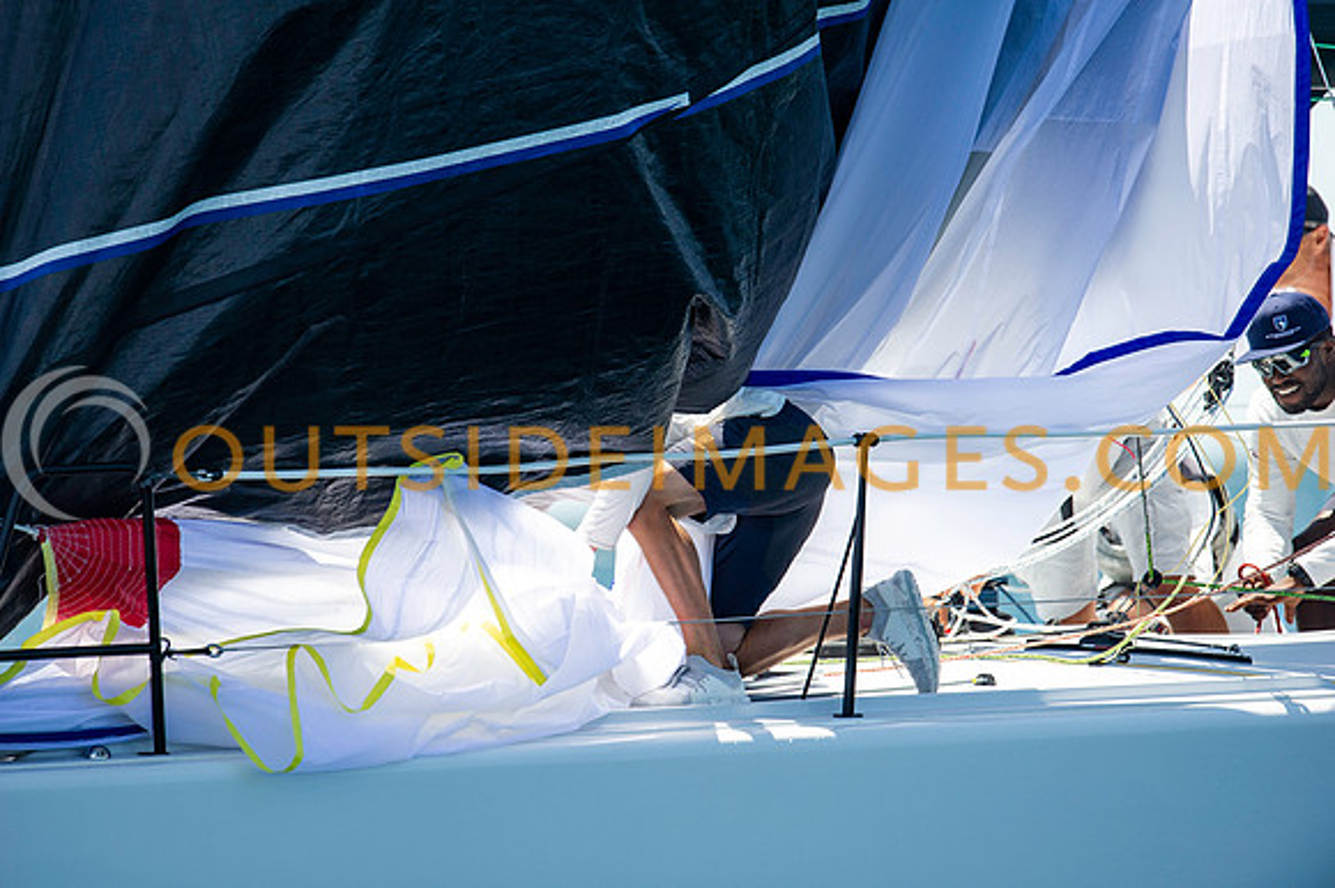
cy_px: 444
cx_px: 668
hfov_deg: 3.4
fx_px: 22236
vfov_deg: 2.3
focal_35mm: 600
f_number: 5
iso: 400
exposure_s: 1/1600
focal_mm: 600
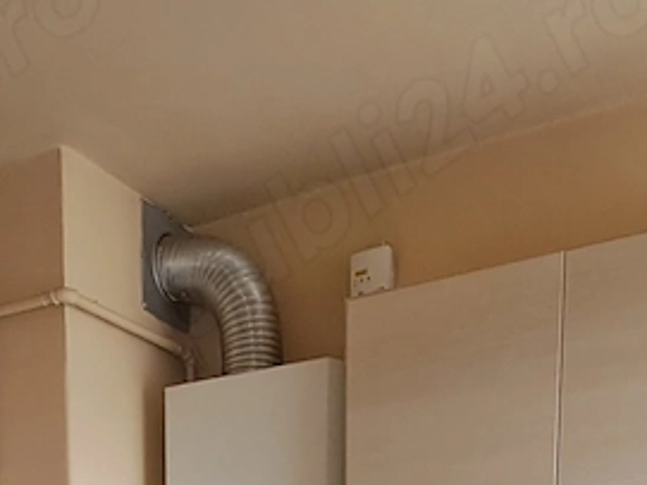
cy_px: 805
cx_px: 122
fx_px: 897
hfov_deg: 38.1
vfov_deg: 22.3
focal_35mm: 48
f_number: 2.2
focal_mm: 1.42
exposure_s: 1/50
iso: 160
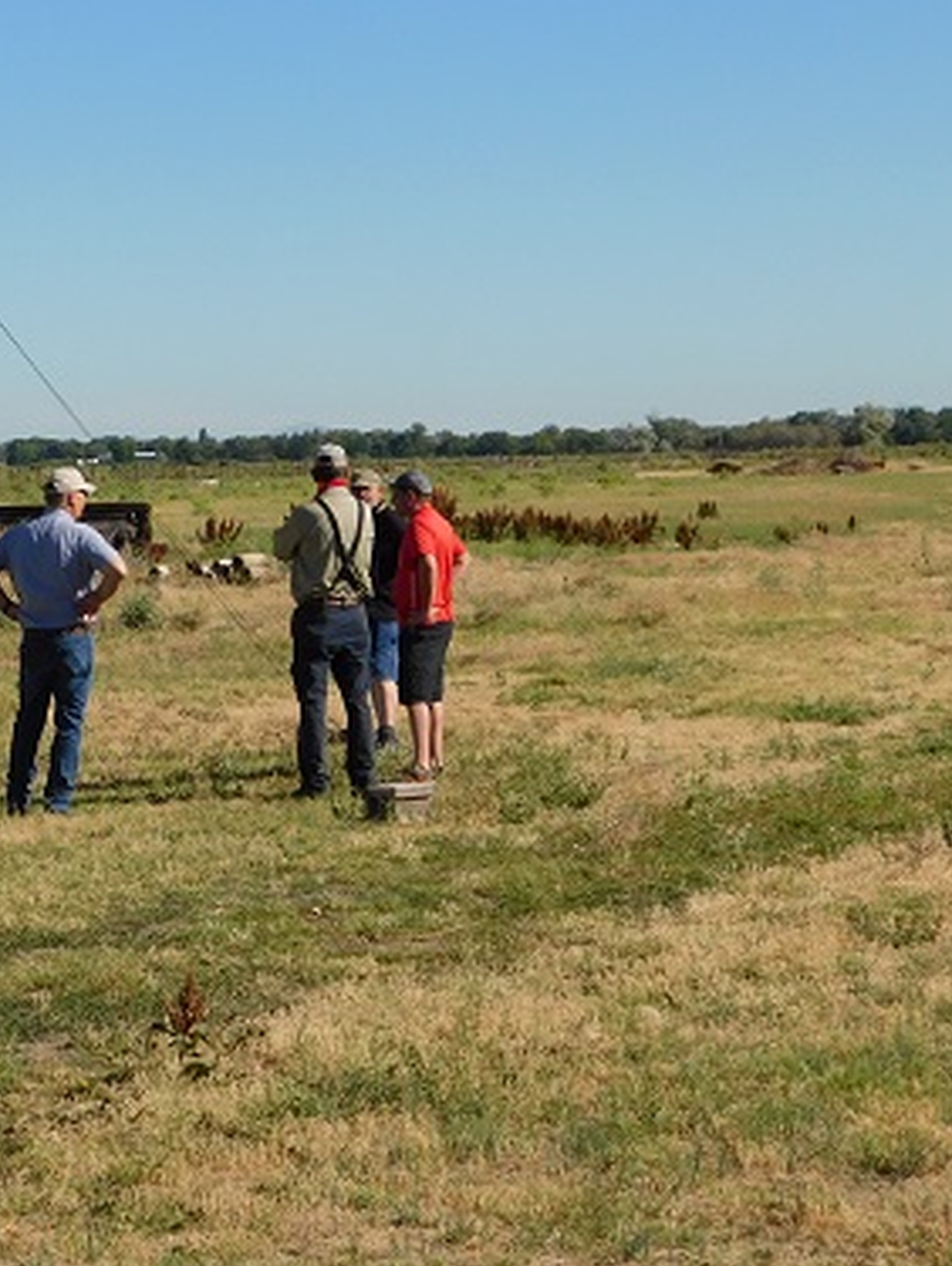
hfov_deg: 15.5
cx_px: -7
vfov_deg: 20.8
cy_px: 424
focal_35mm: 94
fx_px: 3441
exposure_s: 1/400
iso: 125
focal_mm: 9
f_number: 7.6
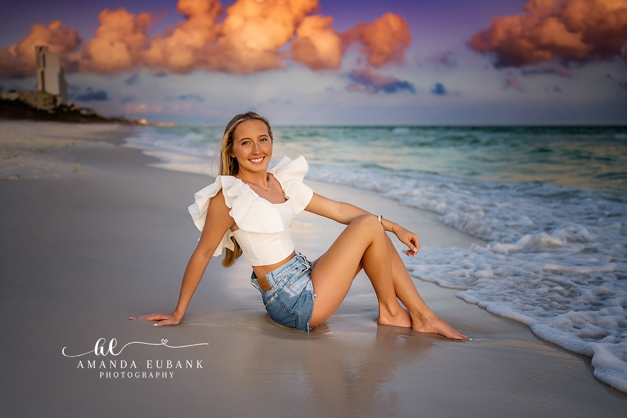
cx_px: 314
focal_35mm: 35
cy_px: 209
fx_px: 610
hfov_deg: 54.4
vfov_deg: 37.9
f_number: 1.8
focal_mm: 35
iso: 250
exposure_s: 1/8000
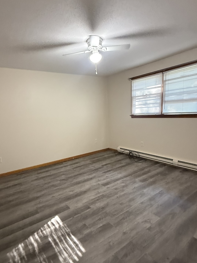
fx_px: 152
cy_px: 141
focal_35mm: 20
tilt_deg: -9.8
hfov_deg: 65.5
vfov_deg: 81.6
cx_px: 82
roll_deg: +4.2
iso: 800
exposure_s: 1/60
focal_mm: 2.22
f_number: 2.2
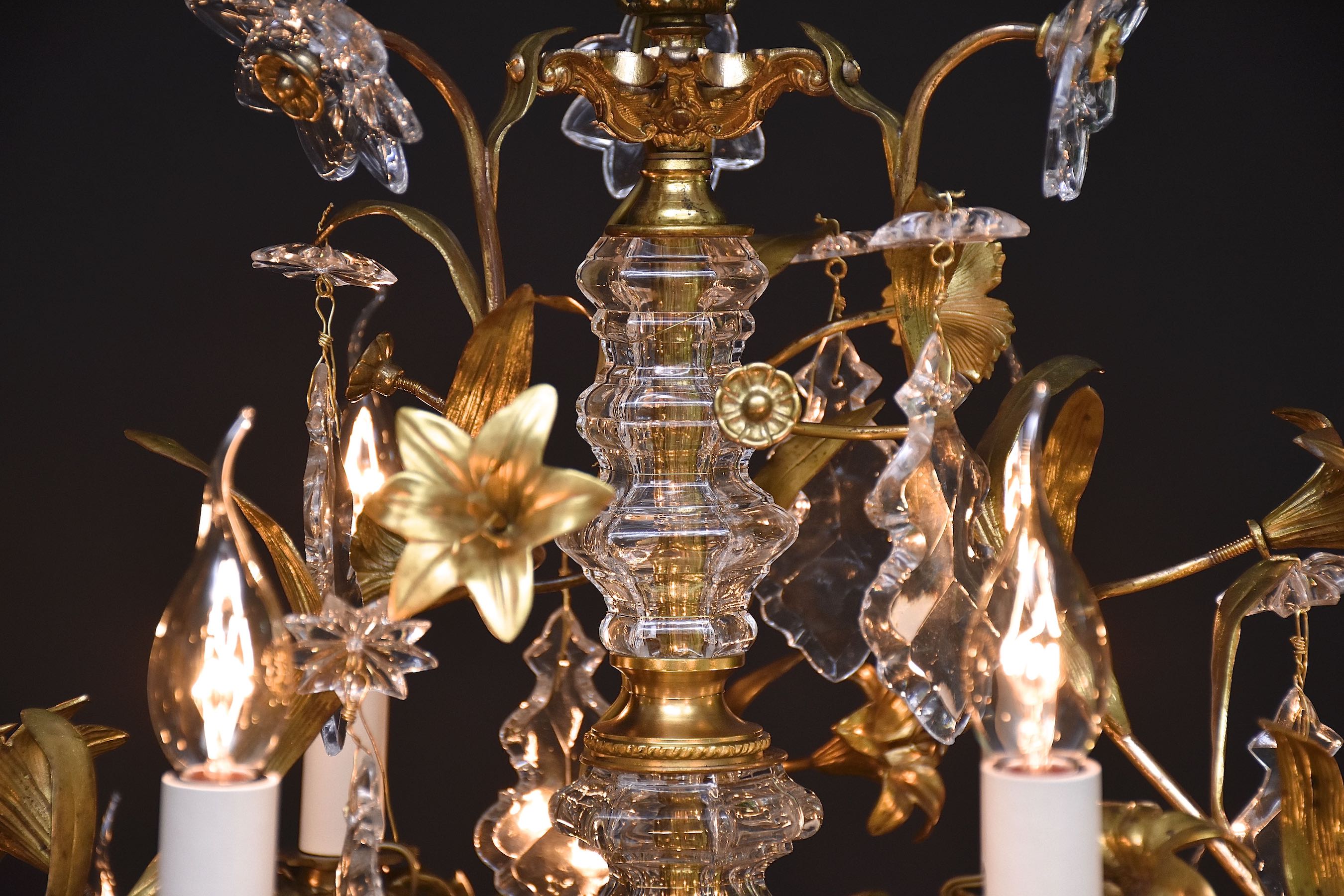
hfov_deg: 18.2
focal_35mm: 112
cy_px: 448
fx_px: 4200
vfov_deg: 12.2
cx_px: 672
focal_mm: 75
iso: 1000
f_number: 5
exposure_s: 1/160
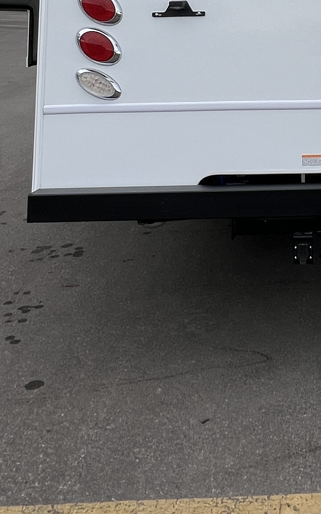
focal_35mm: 48
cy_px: -75
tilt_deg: +3.8
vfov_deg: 34.8
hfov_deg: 25.0
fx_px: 672
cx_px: 349
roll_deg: +0.9
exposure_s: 1/426
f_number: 1.8
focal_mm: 1.57
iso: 32
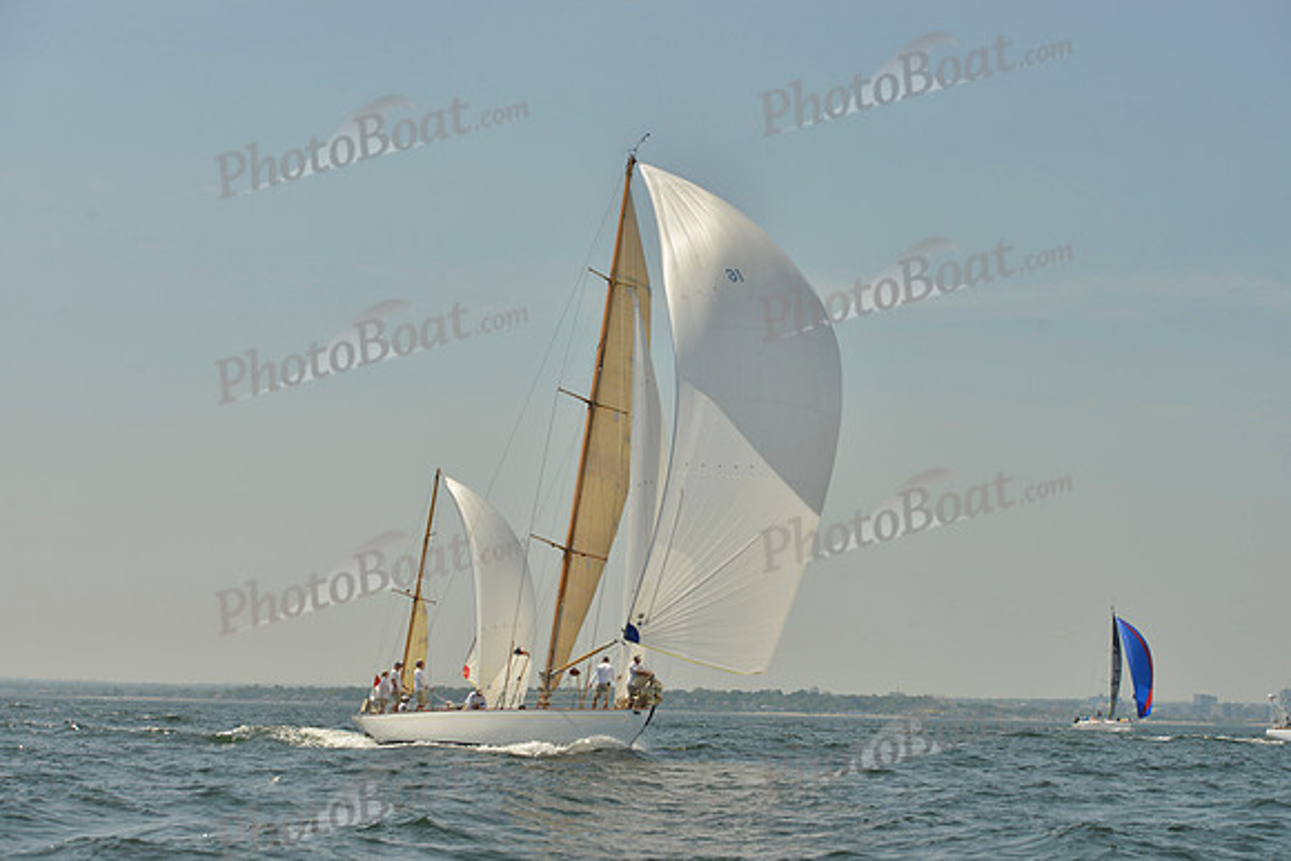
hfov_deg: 28.8
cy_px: 430
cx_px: 646
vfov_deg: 19.5
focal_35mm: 70
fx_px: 2511
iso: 200
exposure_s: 1/1250
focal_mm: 70
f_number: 8
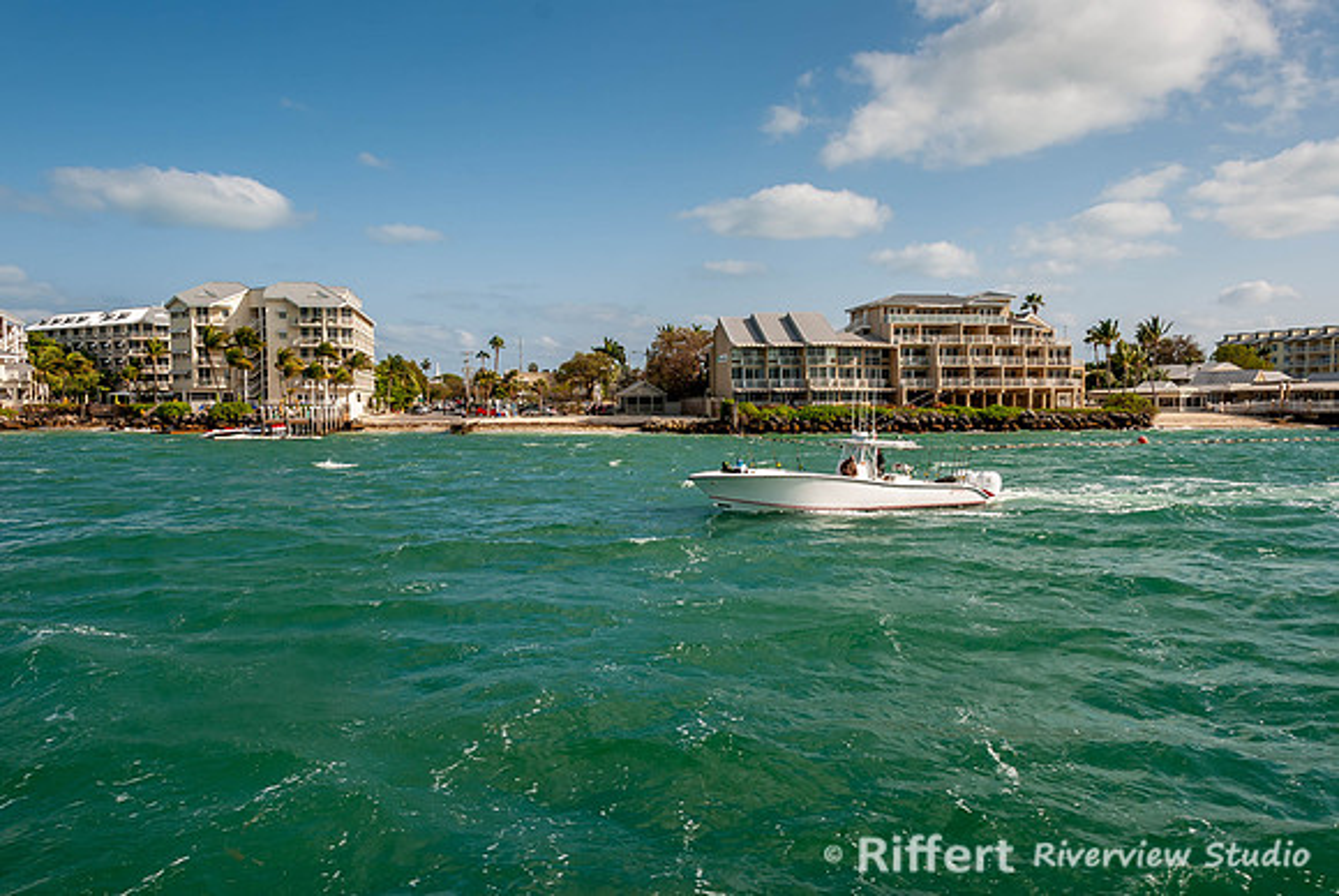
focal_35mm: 27
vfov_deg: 48.0
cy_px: 448
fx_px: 1005
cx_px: 670
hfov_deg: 67.3
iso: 100
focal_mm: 18
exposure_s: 1/250
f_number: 8
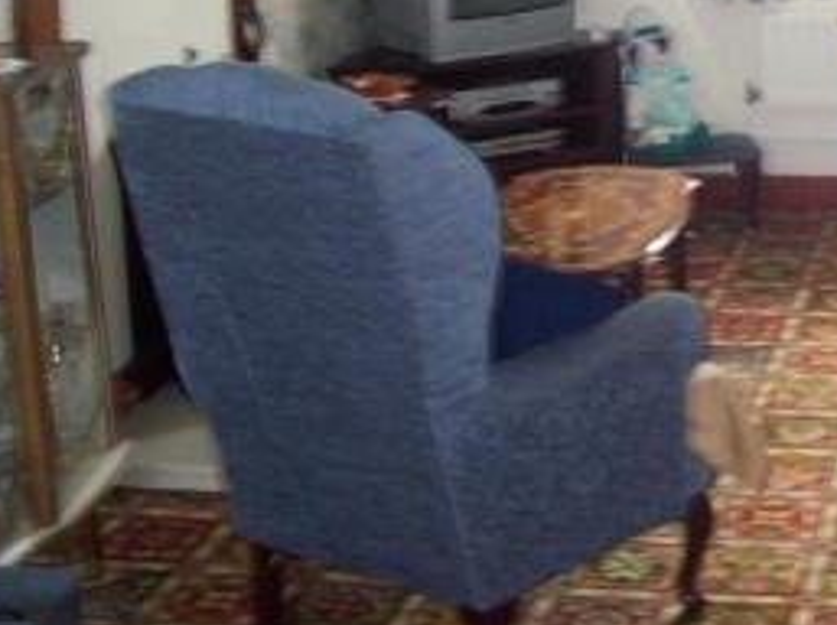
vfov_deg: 17.1
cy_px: -2
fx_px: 2028
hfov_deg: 22.2
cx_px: 884
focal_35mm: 84
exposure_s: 1/3
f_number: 2.8
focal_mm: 5.6
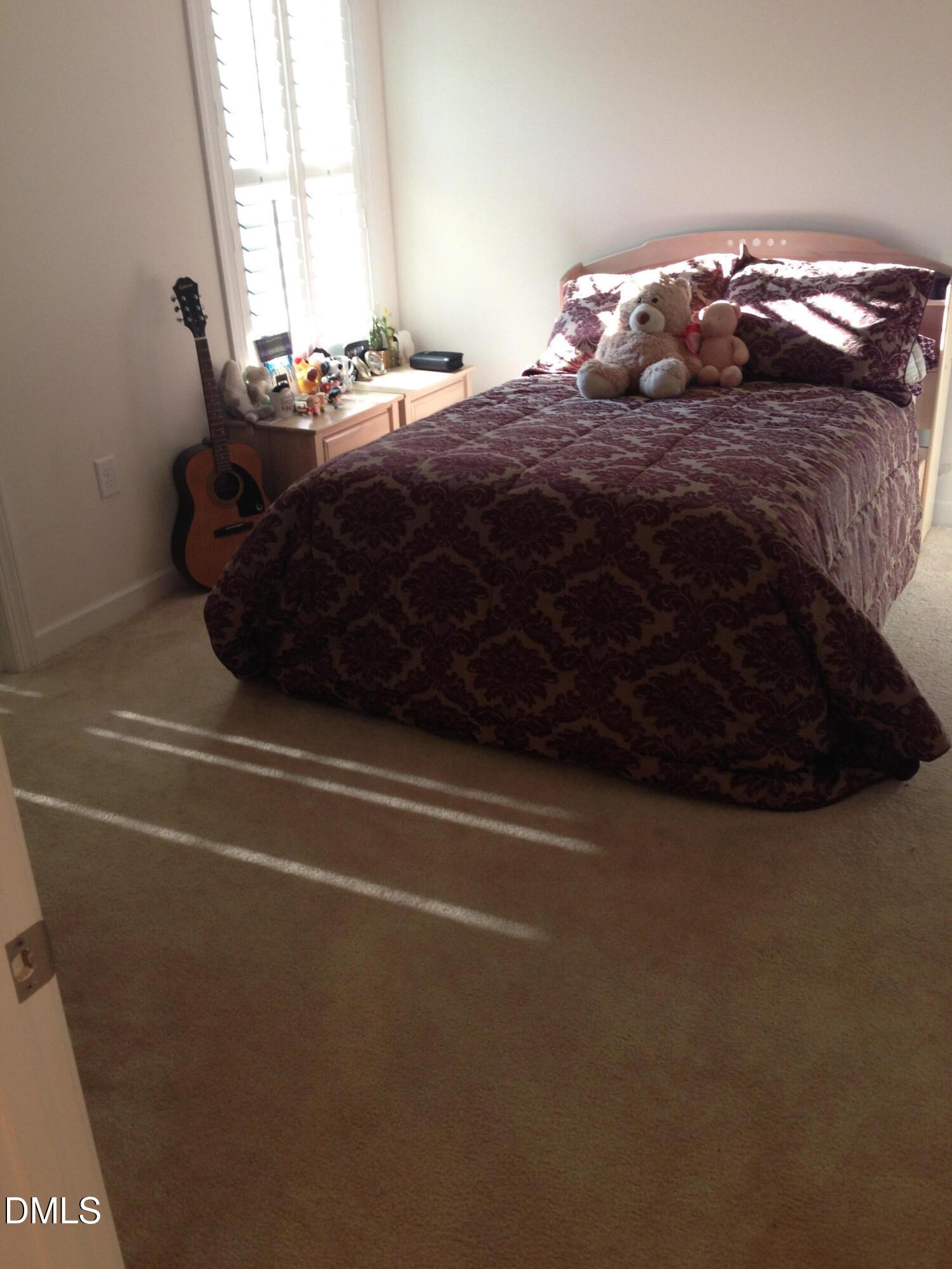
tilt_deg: -20.1
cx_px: 476
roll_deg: +2.5
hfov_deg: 42.9
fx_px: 1210
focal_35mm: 33
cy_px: 634
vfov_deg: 55.4
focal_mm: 4.12
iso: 80
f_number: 2.4
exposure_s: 1/20
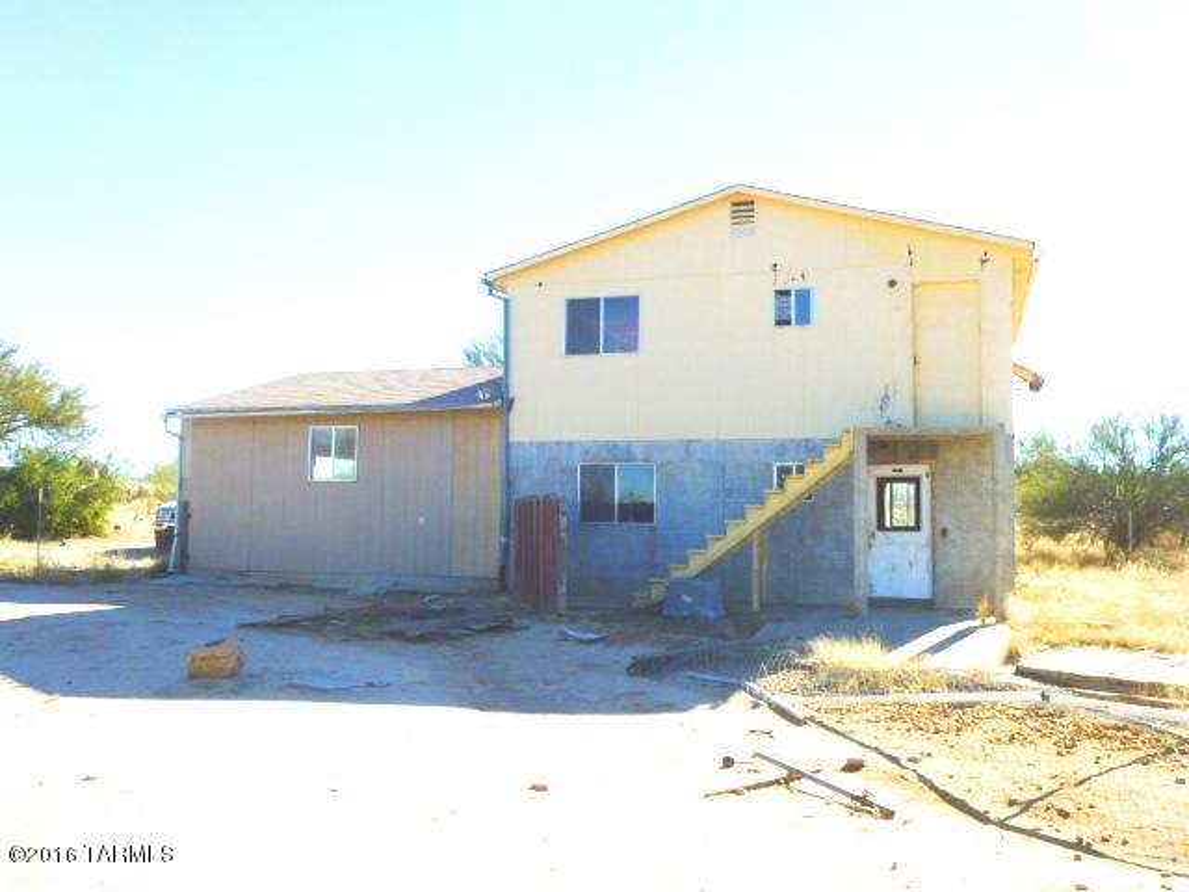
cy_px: 446
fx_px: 1065
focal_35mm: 31
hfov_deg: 58.4
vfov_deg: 45.4
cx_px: 594
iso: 100
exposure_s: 1/1000
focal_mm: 5.6
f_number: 3.4
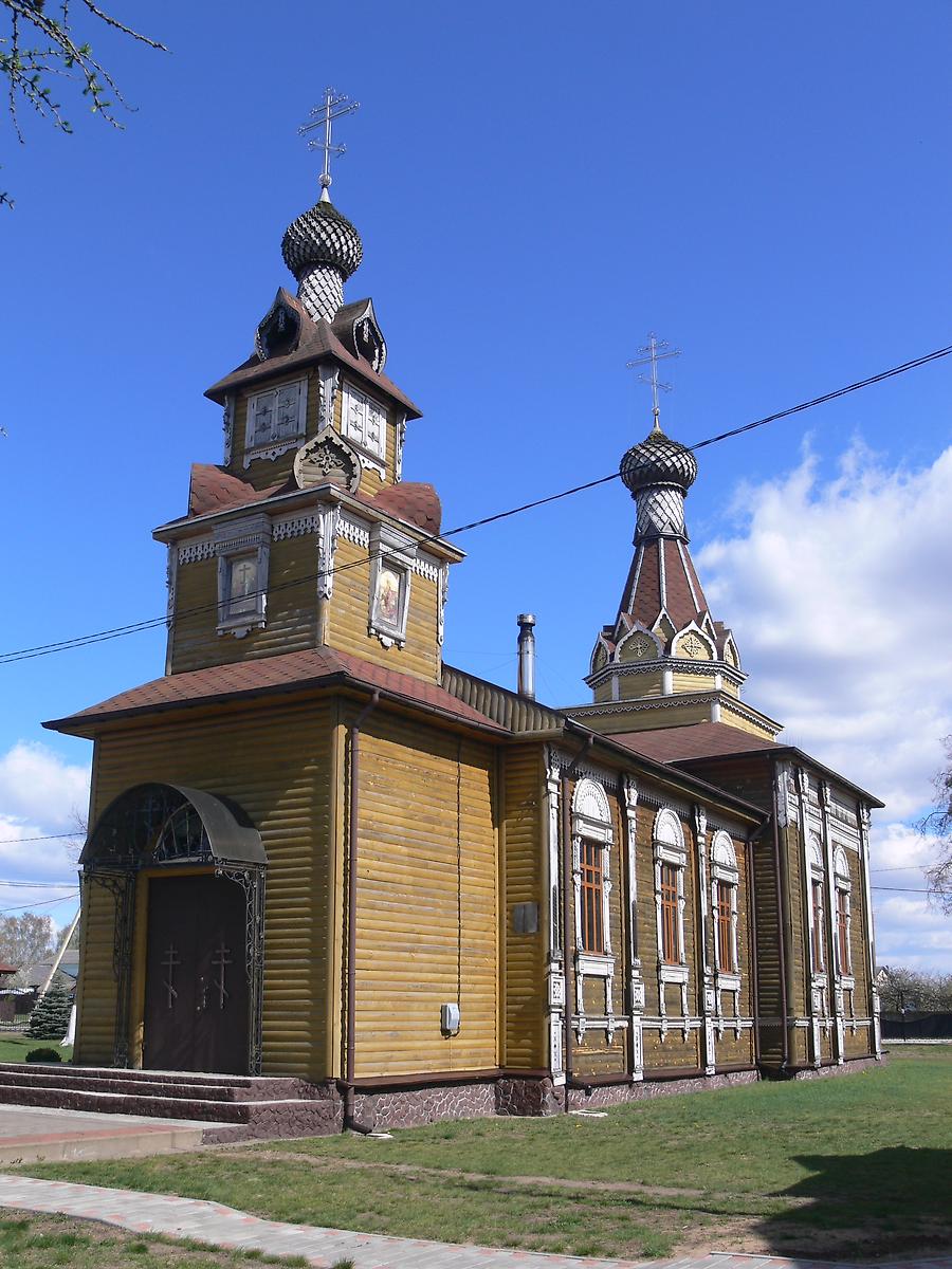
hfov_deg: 40.7
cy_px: 634
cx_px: 476
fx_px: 1283
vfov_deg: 52.6
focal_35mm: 35
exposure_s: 1/320
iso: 80
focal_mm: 7.4
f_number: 5.6
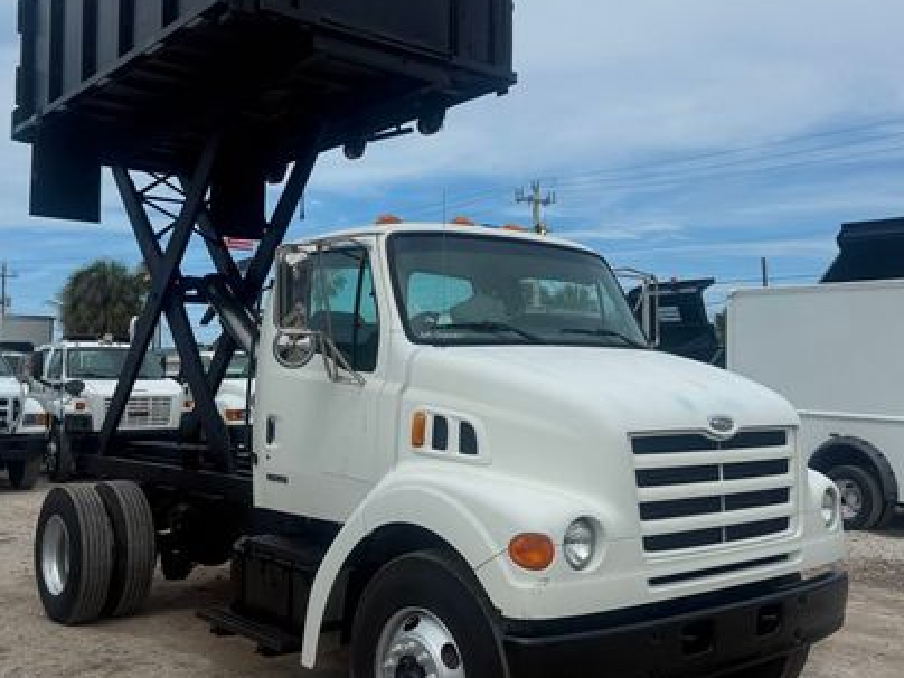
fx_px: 992
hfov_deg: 49.0
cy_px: 293
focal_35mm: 38
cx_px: 456
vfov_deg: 37.7
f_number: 1.78
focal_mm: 6.76
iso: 80
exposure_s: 1/8130
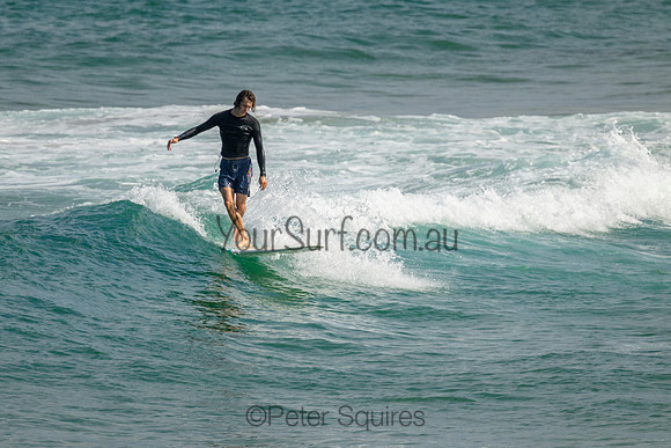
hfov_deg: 2.2
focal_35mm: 923
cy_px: 224
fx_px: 17205
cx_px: 284
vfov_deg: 1.5
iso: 800
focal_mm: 800
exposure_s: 1/2000
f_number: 11
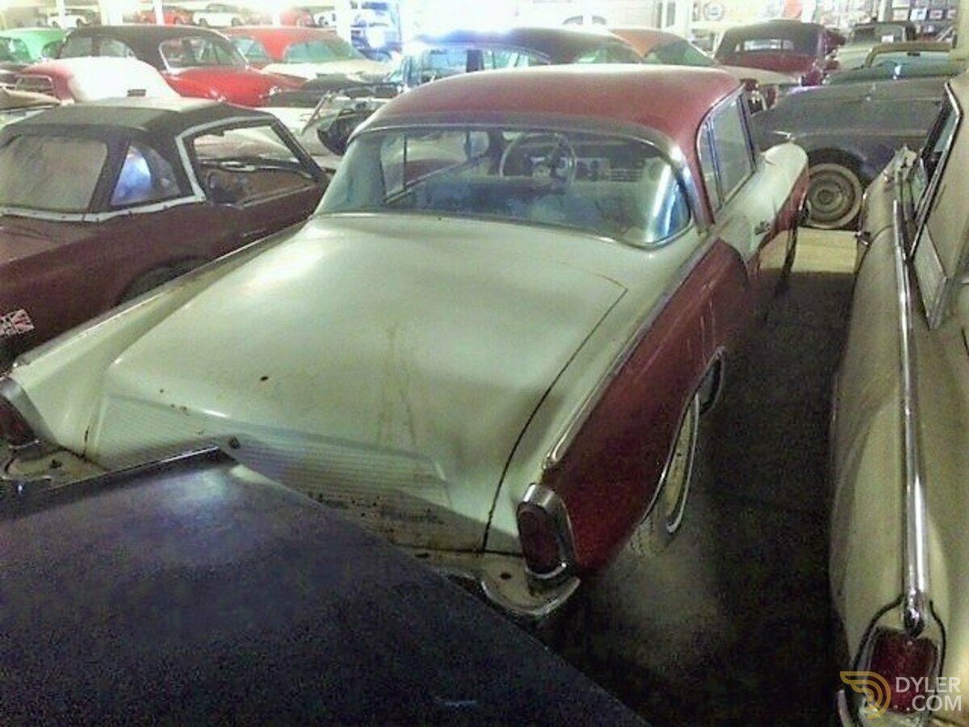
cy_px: 364
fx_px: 812
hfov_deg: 61.7
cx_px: 484
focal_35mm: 29
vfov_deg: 48.2
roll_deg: +1.3
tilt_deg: -20.9
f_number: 2.2
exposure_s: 1/15
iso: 400
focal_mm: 4.15
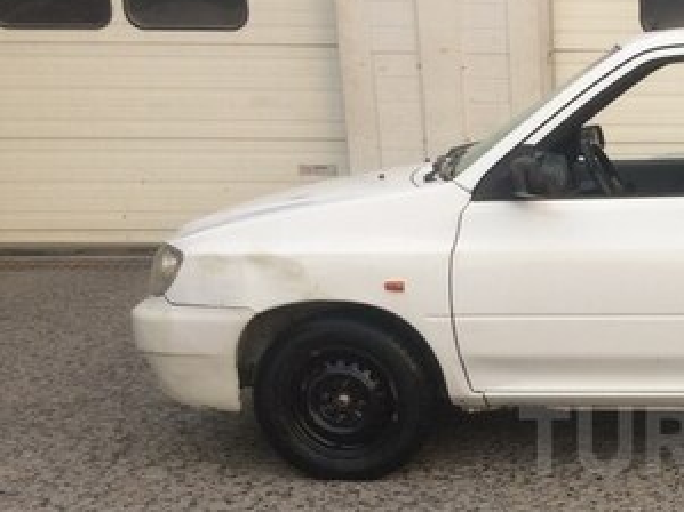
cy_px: 440
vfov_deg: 22.5
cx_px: 753
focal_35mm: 64
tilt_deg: -15.7
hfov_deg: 27.7
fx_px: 1264
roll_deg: -0.5
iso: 32
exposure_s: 1/50
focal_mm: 4.15
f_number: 2.2
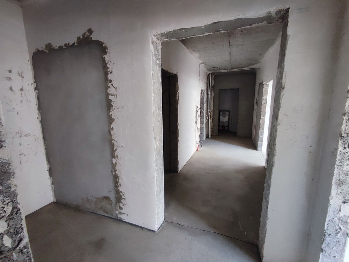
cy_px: 131
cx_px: 174
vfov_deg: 78.2
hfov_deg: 94.5
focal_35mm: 16
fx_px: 161
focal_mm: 1.65
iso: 342
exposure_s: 1/33
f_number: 2.2
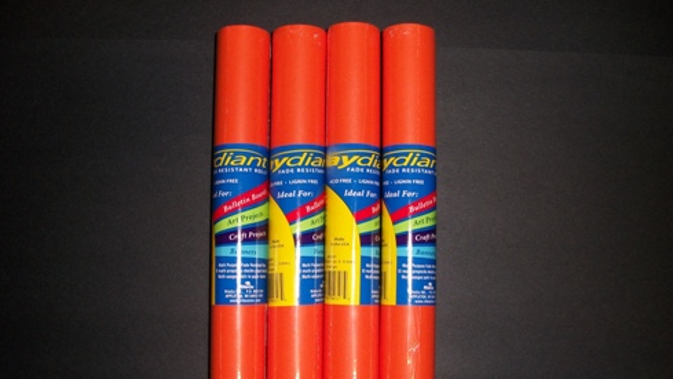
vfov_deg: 30.2
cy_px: 256
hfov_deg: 51.6
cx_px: 333
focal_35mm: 39
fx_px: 696
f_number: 3.1
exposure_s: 1/125
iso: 200
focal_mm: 6.3
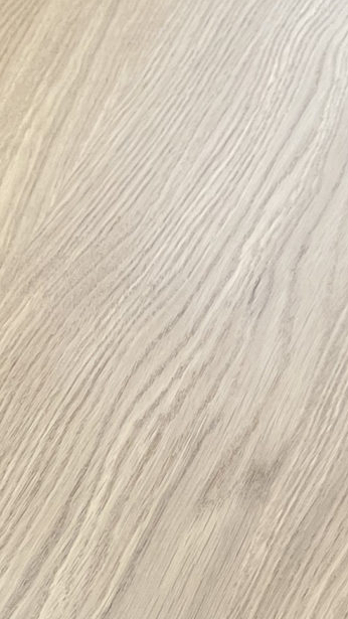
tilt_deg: -37.1
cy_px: 482
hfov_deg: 10.2
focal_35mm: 118
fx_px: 1935
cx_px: -40
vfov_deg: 18.0
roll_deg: -0.1
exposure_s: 1/100
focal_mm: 4.2
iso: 64
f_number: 1.6
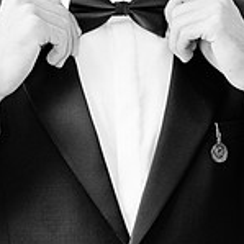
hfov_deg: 13.6
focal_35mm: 128
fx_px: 1021
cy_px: 198
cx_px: 97
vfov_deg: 13.6
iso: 640
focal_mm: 50
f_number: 1.4
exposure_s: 1/250
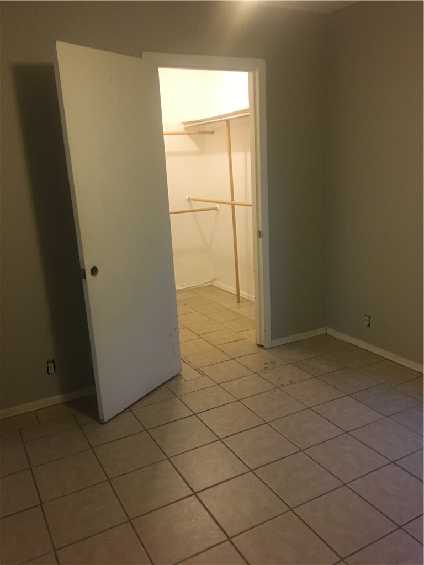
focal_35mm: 29
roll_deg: +5.4
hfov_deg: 48.2
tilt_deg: -15.8
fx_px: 474
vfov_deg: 61.7
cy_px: 282
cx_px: 212
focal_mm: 4.15
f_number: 2.2
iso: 200
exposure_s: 1/25
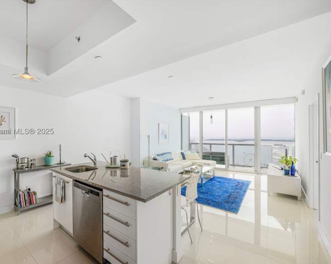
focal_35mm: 16
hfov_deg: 92.5
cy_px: 133
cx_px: 141
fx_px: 157
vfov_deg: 80.3
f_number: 7.1
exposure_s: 1/25
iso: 64
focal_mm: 14
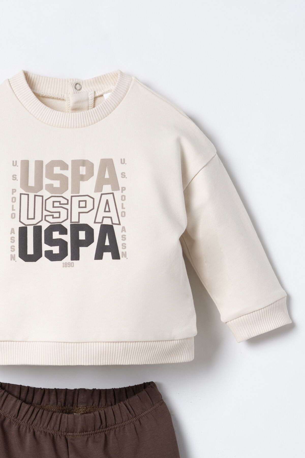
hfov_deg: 27.0
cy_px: 229
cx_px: 152
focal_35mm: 50
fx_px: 635
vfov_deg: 39.6
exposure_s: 1/125
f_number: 9
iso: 400
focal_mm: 50
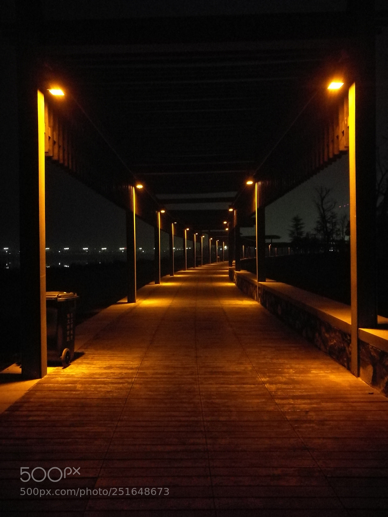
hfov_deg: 51.4
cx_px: 194
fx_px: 404
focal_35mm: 27
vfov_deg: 65.3
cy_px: 258
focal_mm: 4.5
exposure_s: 1/16.7
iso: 3200
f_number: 2.2
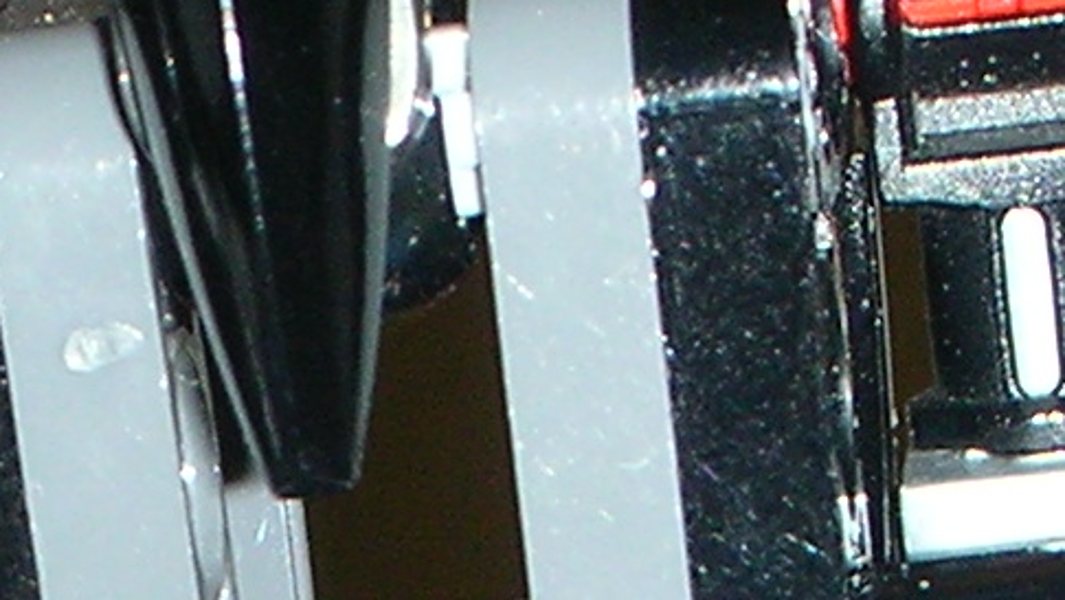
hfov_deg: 5.6
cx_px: -253
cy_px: 1725
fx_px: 10902
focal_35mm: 386
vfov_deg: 3.1
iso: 50
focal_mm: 10.1
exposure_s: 1/120
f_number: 4
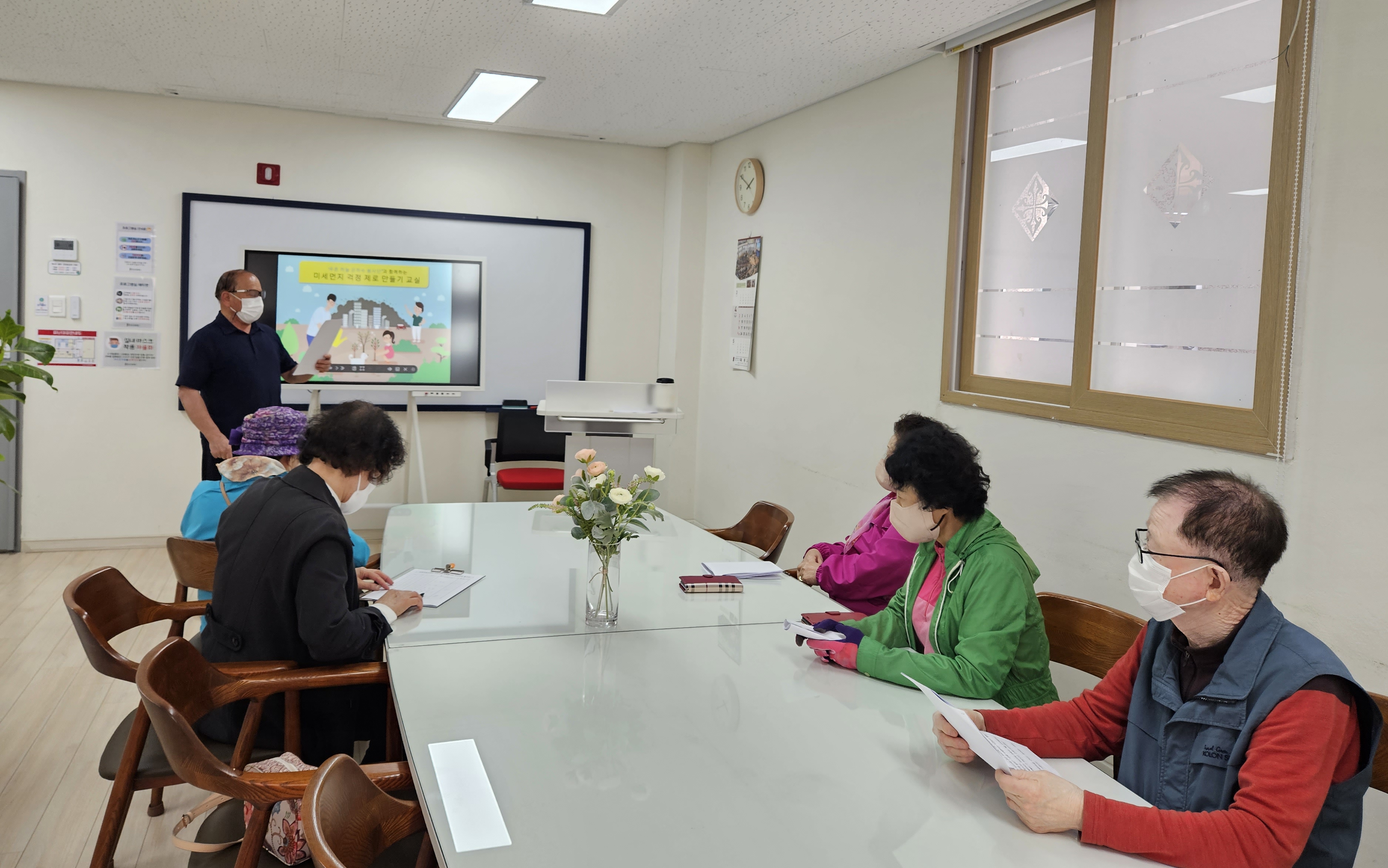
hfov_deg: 70.4
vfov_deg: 47.4
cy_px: 364
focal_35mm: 26
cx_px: 681
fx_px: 983
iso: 100
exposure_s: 1/120
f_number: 1.8
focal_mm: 5.4
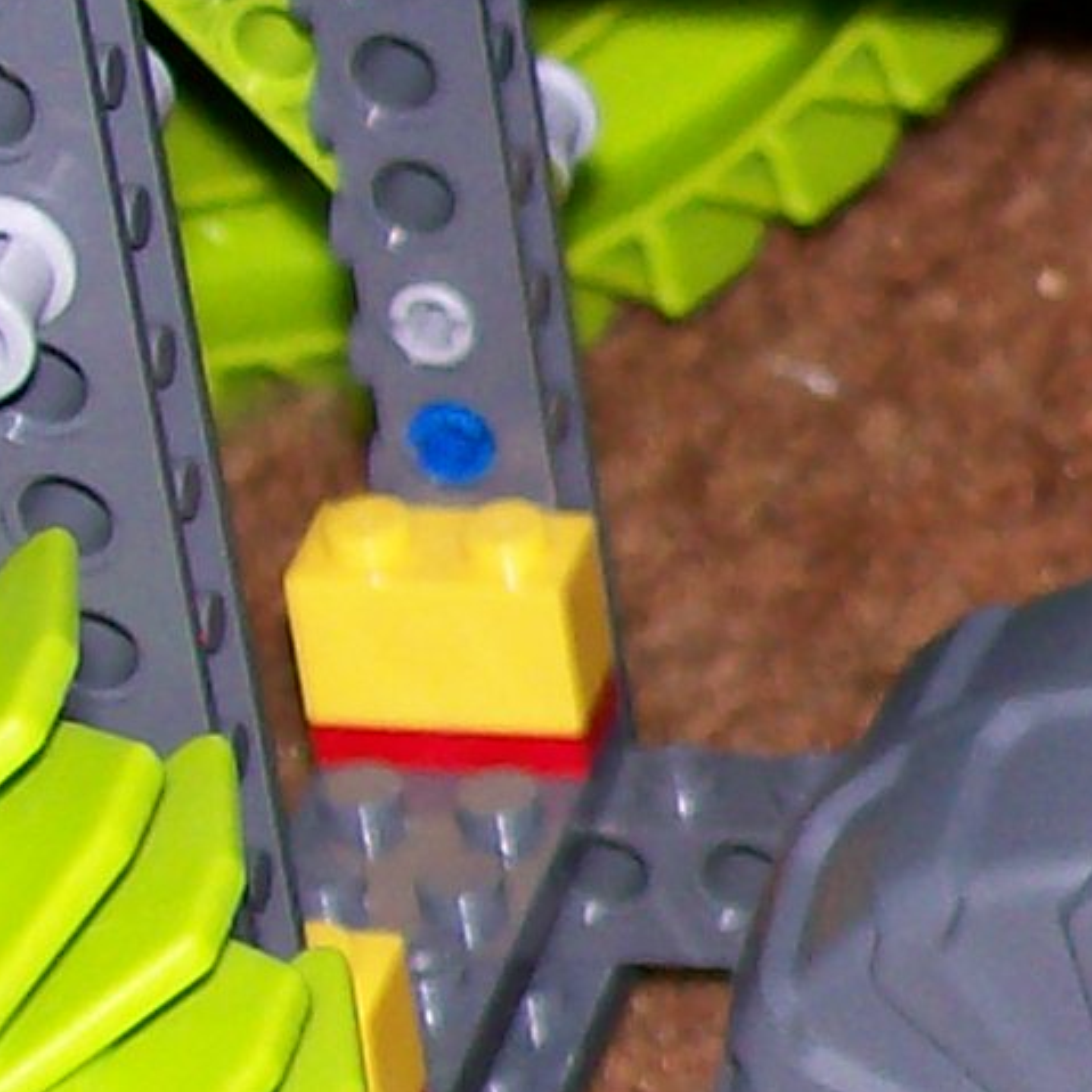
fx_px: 9101
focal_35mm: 255
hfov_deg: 6.4
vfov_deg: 6.9
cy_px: 957
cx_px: 3037
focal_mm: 7.6
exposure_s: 1/73.1
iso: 80
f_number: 3
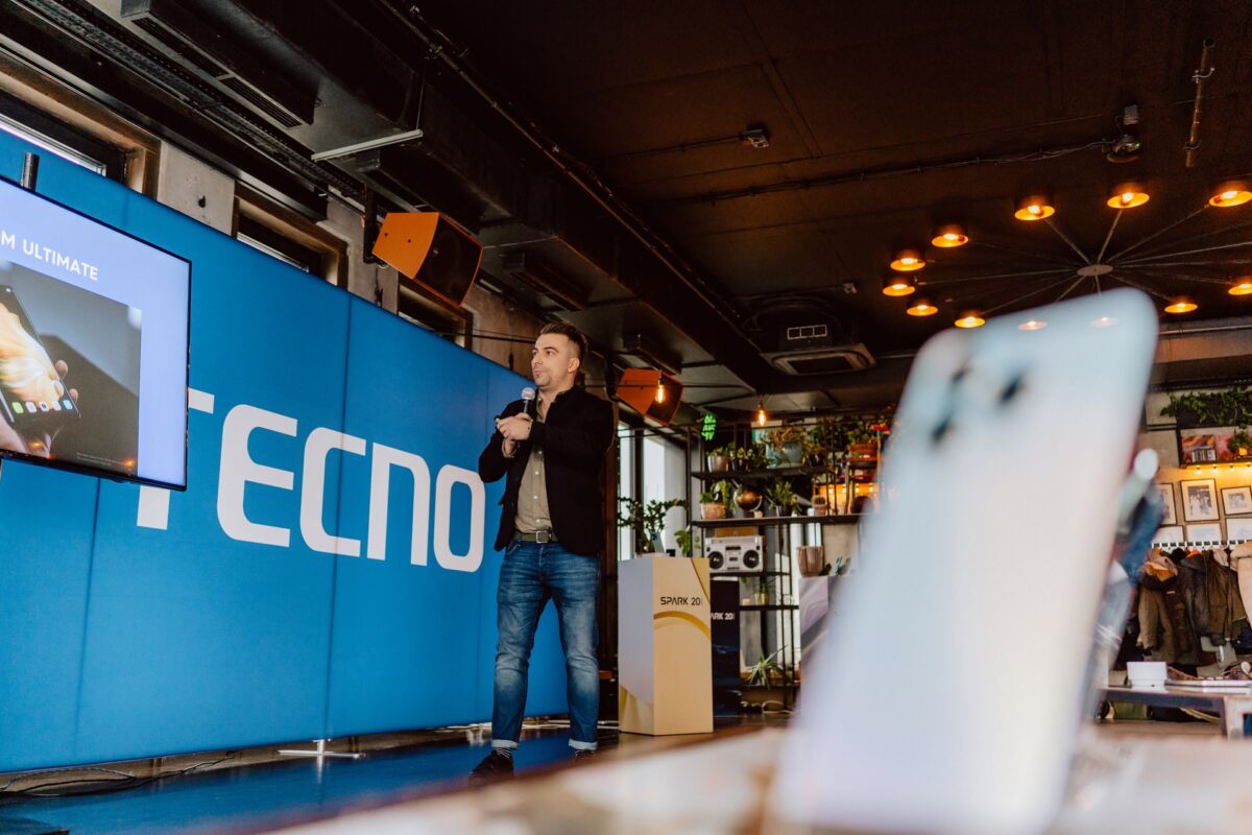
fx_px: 1217
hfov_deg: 54.4
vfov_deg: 37.9
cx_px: 626
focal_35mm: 35
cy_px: 418
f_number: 2
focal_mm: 35
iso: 1000
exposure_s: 1/200
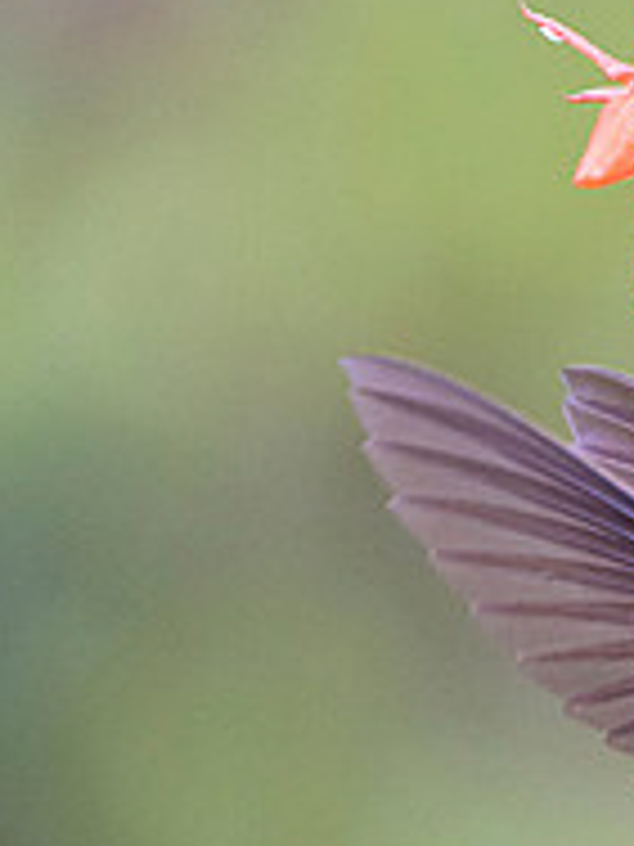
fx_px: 49793
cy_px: 408
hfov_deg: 0.7
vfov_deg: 1.0
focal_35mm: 2039
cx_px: 1490
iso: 2500
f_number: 4
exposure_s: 1/2500
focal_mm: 500
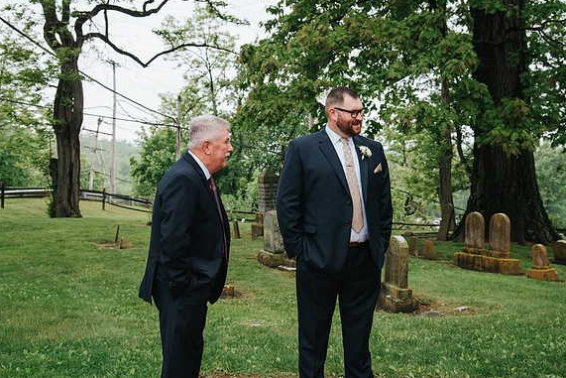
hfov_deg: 38.9
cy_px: 187
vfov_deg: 26.5
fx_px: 802
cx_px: 282
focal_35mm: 51
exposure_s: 1/125
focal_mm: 48
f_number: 5.6
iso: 560
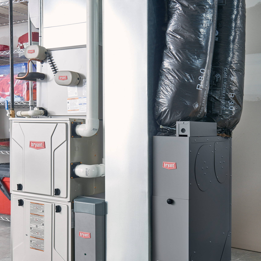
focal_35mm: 46
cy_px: 163
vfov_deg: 36.6
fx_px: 392
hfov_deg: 36.8
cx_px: 130
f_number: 8
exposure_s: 1/125
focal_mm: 36
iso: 100
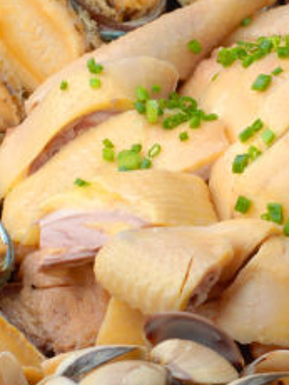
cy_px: 169
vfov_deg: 9.0
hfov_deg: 6.8
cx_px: 297
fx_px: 2440
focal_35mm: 219
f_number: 10
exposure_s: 1/60
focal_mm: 50
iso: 160
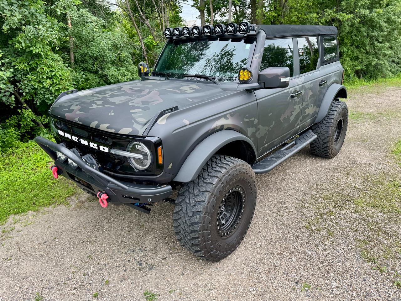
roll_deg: +0.1
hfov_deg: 71.6
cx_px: 200
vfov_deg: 56.8
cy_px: 150
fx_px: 278
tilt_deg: -21.1
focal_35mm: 24
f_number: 1.78
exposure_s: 1/349
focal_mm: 6.76
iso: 80
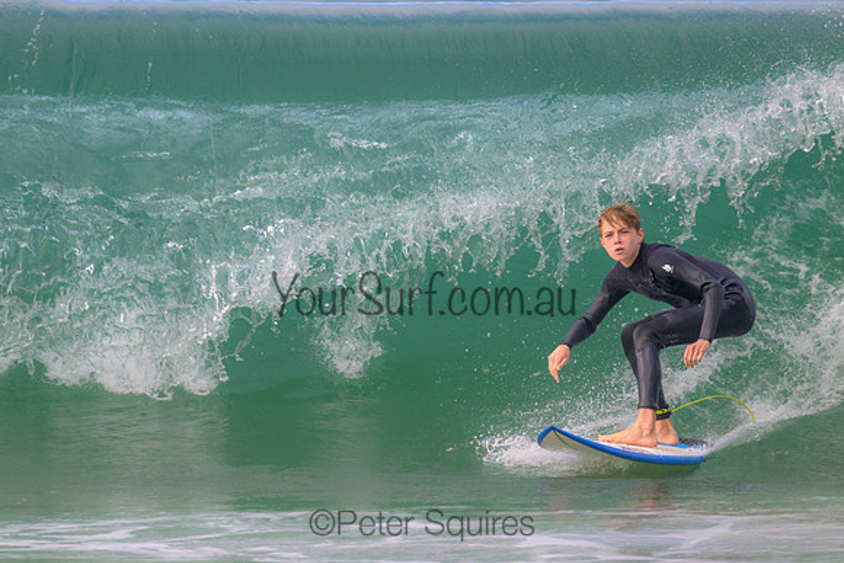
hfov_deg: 2.6
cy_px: 282
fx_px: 18759
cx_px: 422
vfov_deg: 1.7
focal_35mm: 800
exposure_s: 1/1250
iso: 1250
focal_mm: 800
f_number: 11
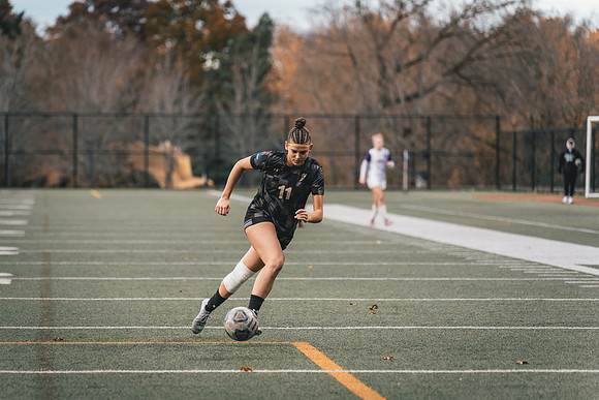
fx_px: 2938
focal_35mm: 177
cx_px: 246
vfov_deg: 7.8
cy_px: 235
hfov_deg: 11.6
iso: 400
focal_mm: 150
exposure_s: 1/1000
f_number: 2.8
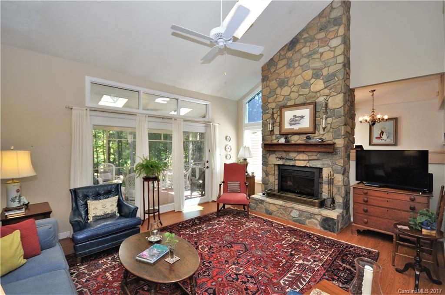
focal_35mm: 16
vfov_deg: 71.9
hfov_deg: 95.1
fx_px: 204
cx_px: 222
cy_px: 148
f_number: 5
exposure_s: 1/100
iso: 400
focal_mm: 11
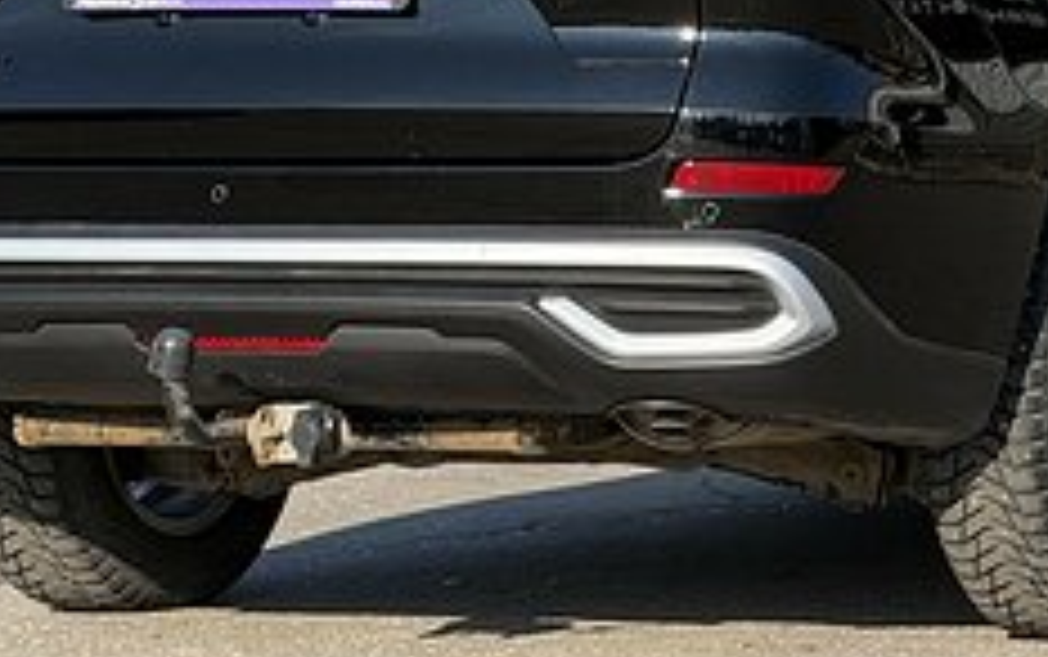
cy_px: 0
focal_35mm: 299
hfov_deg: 7.0
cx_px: 891
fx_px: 8546
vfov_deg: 4.4
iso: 64
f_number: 2.8
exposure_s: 1/586
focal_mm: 15.66
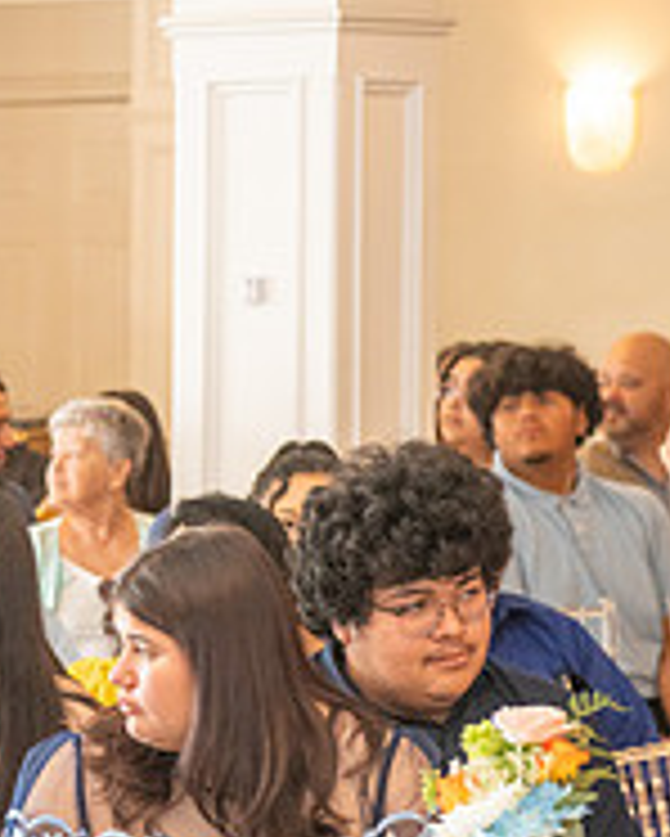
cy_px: 718
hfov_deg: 7.3
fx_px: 5077
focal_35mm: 205
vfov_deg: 9.4
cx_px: -567
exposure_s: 1/200
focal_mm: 70
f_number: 4.5
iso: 1250
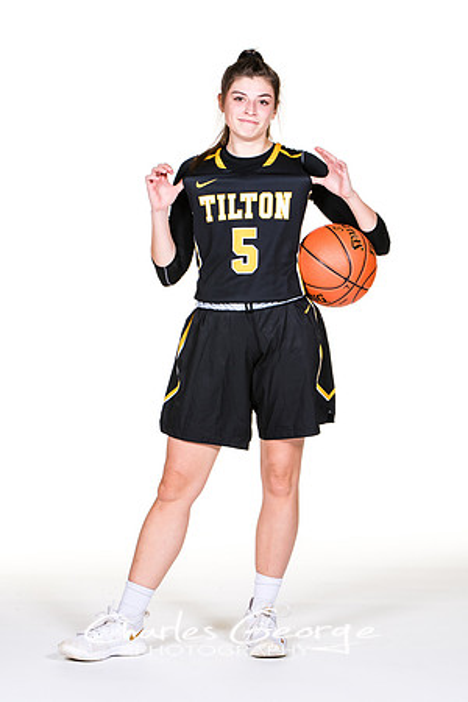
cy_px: 351
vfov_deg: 13.7
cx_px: 234
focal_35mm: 150
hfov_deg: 9.1
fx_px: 2925
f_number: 6.3
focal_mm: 100
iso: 200
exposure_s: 1/160
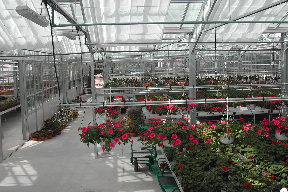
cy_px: 96
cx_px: 144
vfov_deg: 33.4
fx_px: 320
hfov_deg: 48.5
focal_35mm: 40
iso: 100
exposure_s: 1/135
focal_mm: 8
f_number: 7.6
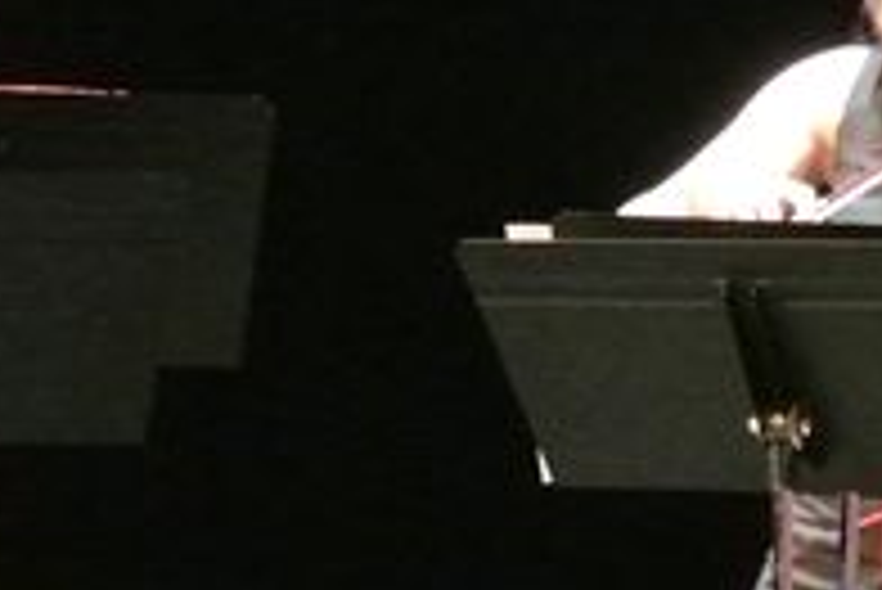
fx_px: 8115
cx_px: 1296
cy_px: 363
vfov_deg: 4.2
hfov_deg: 6.2
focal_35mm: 331
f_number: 3.8
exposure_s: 1/60
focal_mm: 30
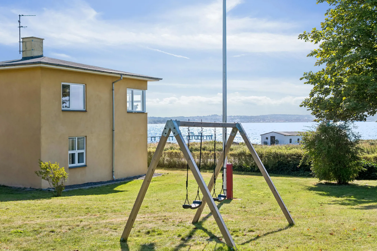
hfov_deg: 44.5
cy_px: 126
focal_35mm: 44
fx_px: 461
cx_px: 188
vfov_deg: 30.5
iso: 200
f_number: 5.6
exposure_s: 1/1250
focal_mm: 44
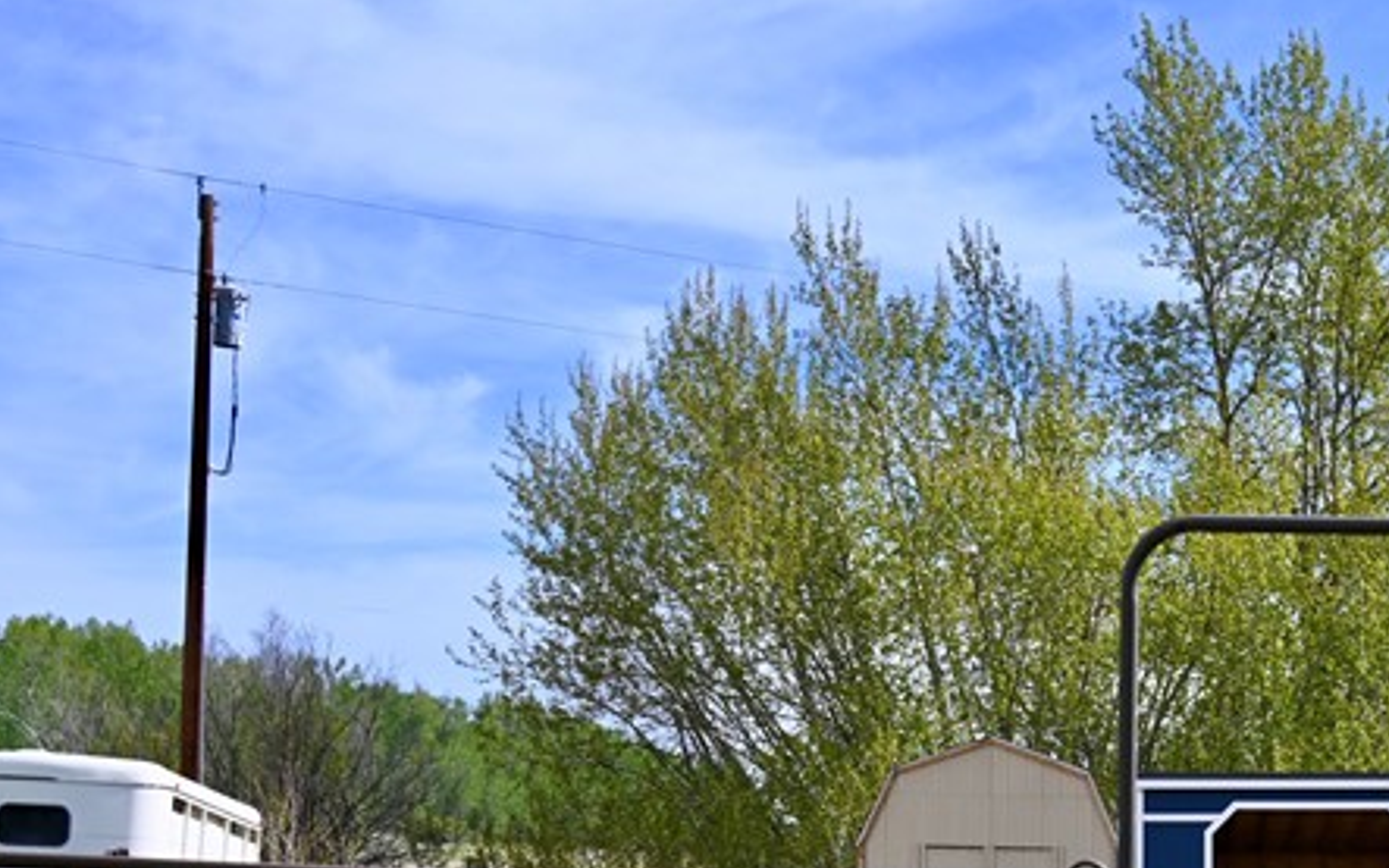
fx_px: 2887
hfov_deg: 25.4
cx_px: 1464
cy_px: 796
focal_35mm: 76
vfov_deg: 16.9
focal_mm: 30.5
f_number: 7.1
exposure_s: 1/400
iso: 100
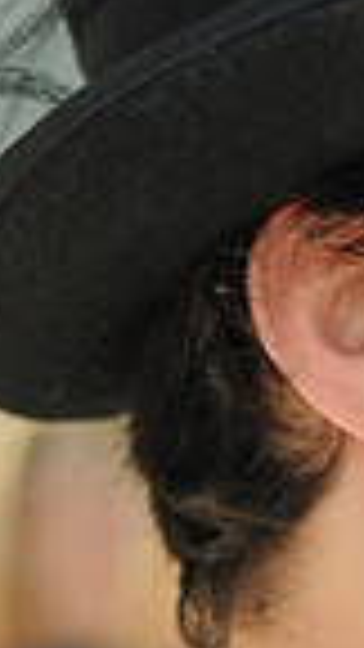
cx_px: 1052
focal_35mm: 441
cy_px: 16
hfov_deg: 2.7
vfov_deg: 4.9
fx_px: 7567
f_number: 3.2
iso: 640
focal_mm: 70
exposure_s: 1/2500
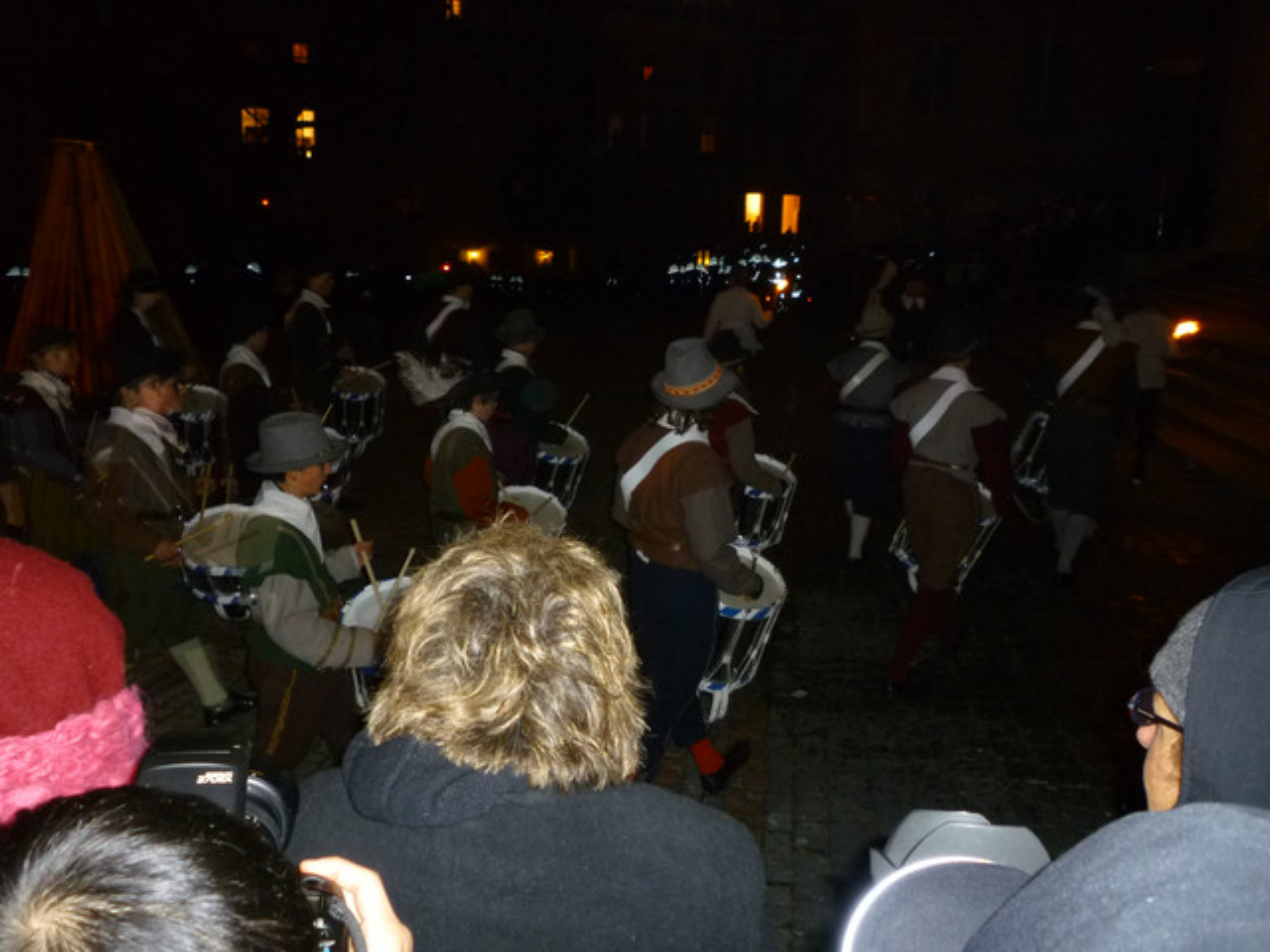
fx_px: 1064
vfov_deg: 48.2
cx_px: 635
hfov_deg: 61.7
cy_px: 476
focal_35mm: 29
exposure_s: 1/8
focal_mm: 5.2
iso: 320
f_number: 3.3
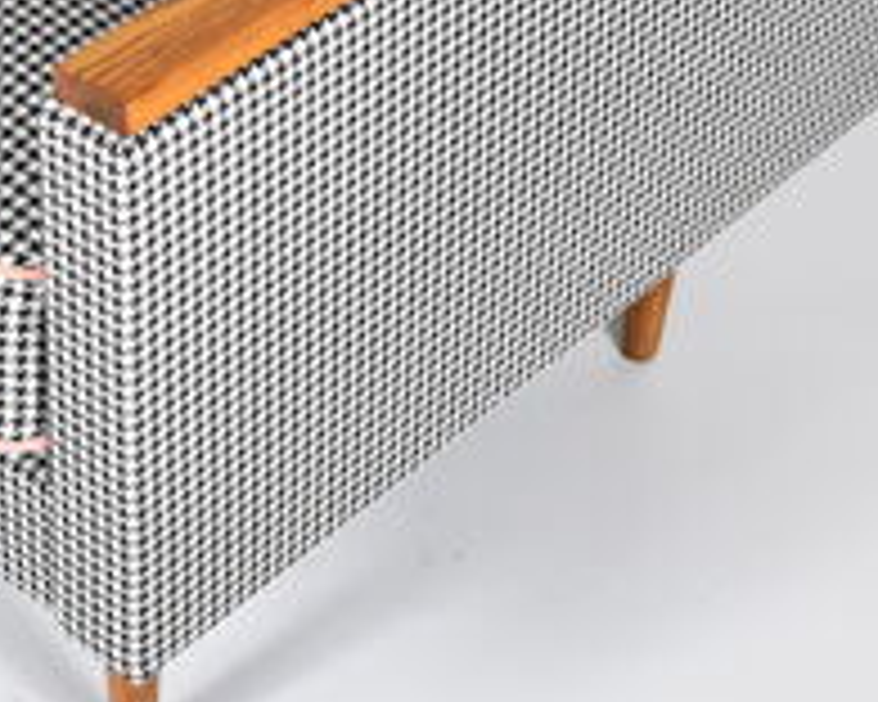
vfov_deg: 12.1
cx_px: 140
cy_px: -79
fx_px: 3260
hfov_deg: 15.2
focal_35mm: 125
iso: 1250
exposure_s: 1/125
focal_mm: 29
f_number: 4.2
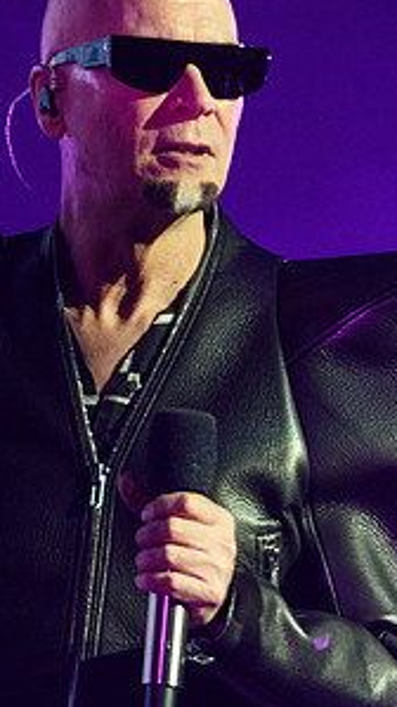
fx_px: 23244
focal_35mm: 1241
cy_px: 235
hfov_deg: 1.0
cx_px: 239
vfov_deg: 1.7
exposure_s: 1/250
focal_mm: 500
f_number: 6
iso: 4000
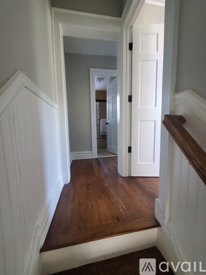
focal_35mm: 13
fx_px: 103
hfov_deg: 89.9
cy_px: 138
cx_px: 103
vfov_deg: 106.2
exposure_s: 1/29
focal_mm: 1.8
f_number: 2.2
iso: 400
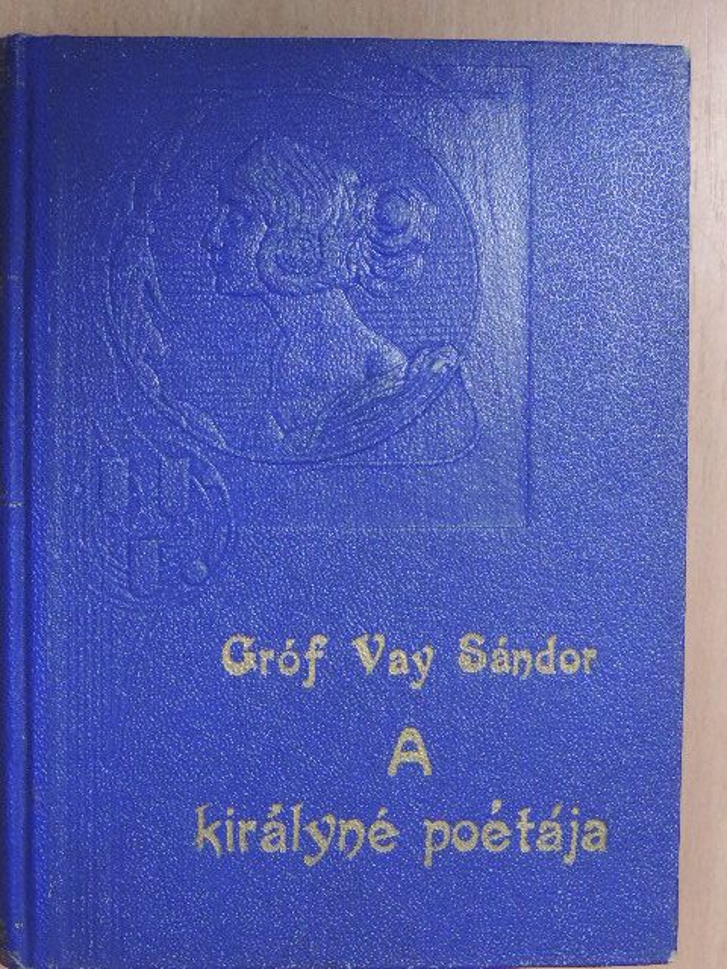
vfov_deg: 32.2
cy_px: 484
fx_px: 1680
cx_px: 364
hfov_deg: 24.4
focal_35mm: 60
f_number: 3.7
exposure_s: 1/60
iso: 1600
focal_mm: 10.7
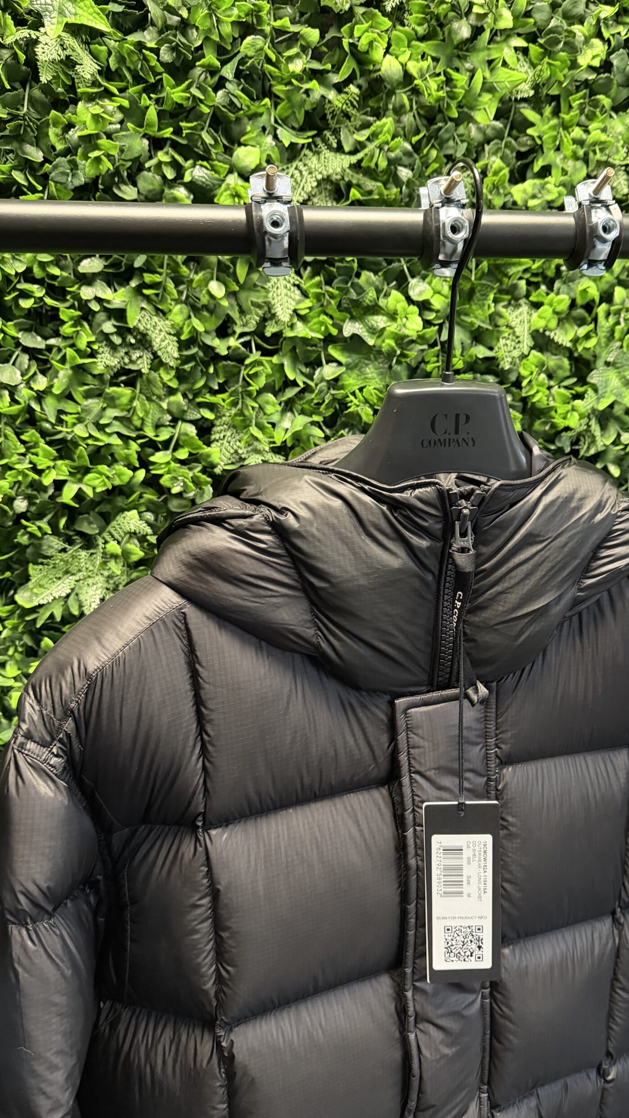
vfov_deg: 69.8
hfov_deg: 42.4
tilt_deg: -12.6
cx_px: 414
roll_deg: +1.2
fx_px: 800
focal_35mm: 27
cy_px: 544
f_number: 1.78
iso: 800
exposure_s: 1/44
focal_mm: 6.76
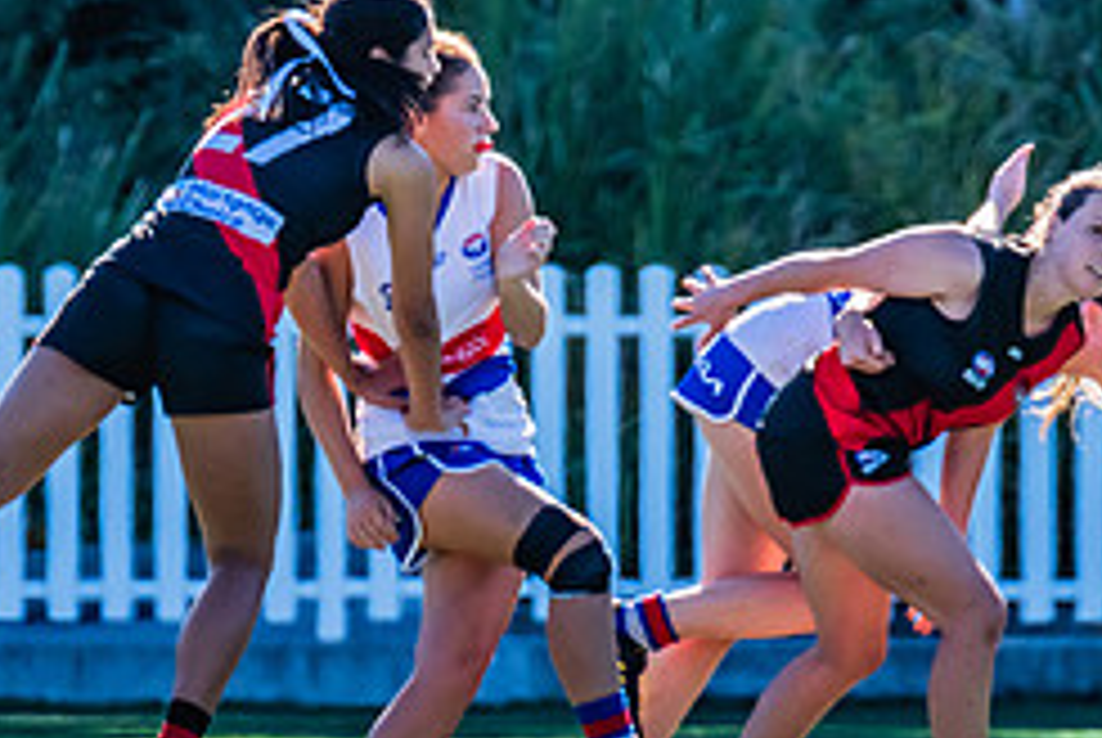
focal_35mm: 1562
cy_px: 526
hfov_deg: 1.3
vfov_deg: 0.9
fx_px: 47871
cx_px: 683
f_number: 8
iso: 800
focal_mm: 550
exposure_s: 1/1250
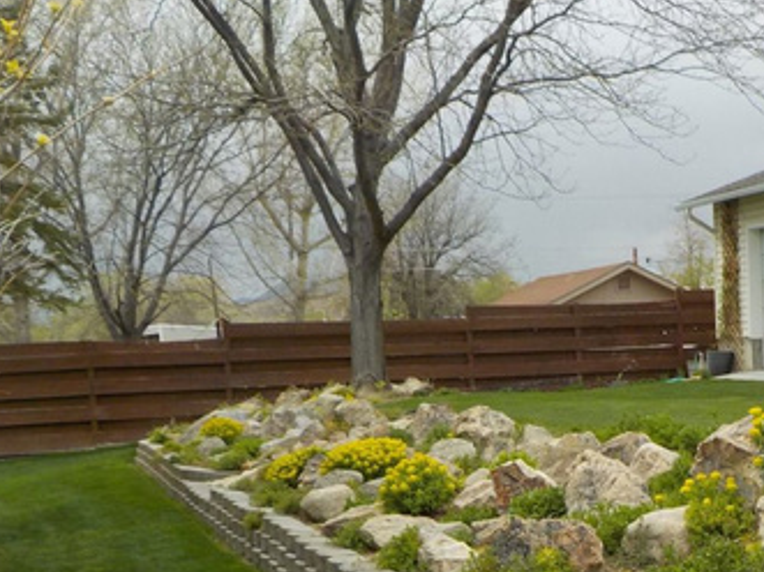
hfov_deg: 32.6
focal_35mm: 58
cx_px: 577
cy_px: 484
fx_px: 1280
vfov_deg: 24.7
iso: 125
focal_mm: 4.1
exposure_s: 1/640
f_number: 3.3
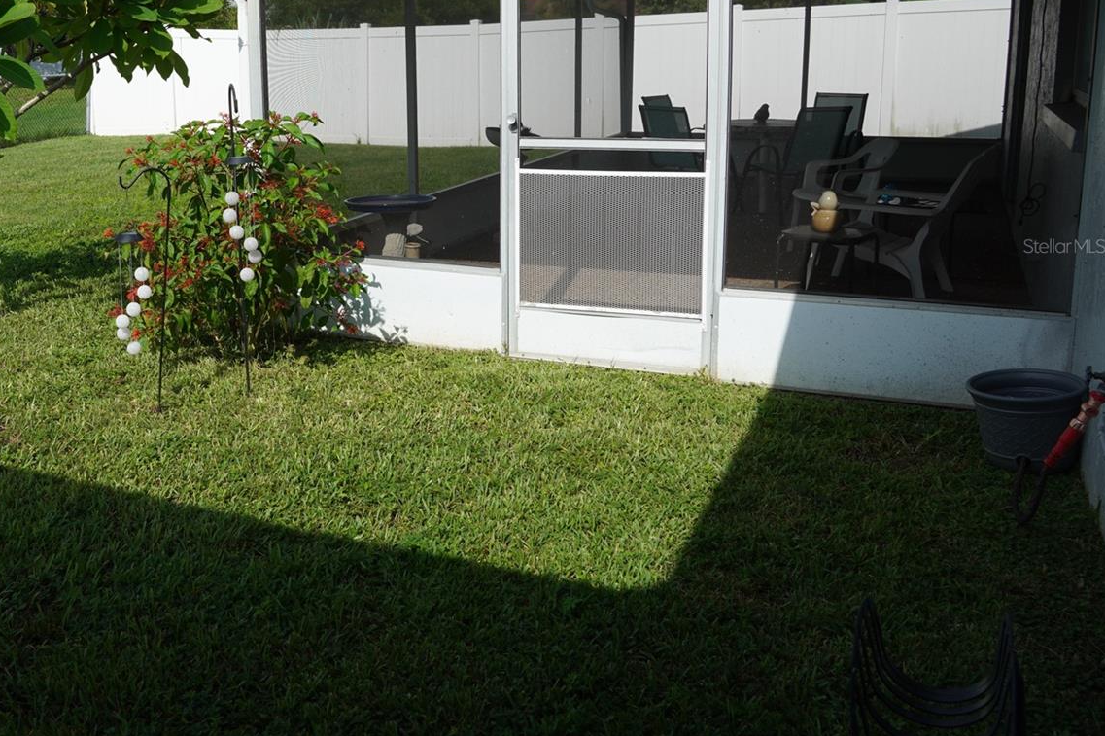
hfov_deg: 49.4
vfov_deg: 34.7
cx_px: 332
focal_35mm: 38
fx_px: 1166
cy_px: 246
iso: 100
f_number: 8
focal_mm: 18
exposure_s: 1/320
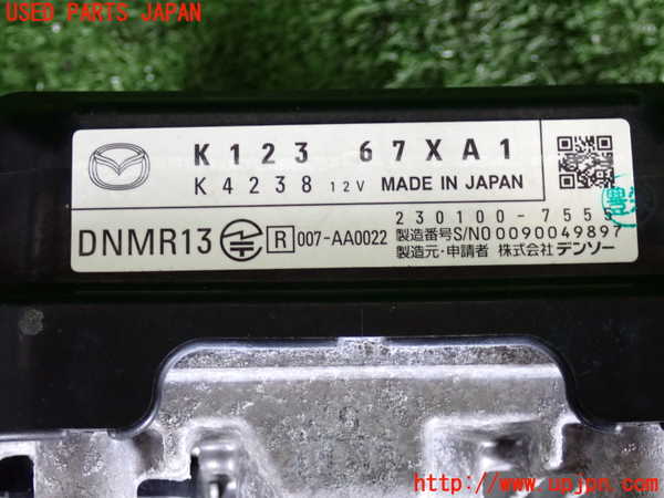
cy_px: 249
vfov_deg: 16.8
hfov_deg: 22.3
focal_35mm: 88
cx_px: 332
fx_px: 1688
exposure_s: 1/30
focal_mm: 15.66
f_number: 4.5
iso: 800
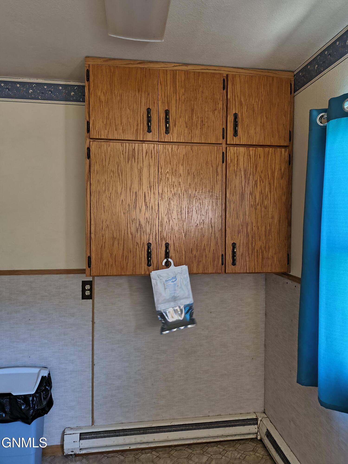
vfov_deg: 69.4
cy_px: 232
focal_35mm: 25
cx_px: 174
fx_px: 335
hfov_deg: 54.9
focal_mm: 4.68
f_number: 1.7
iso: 1819
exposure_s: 1/30
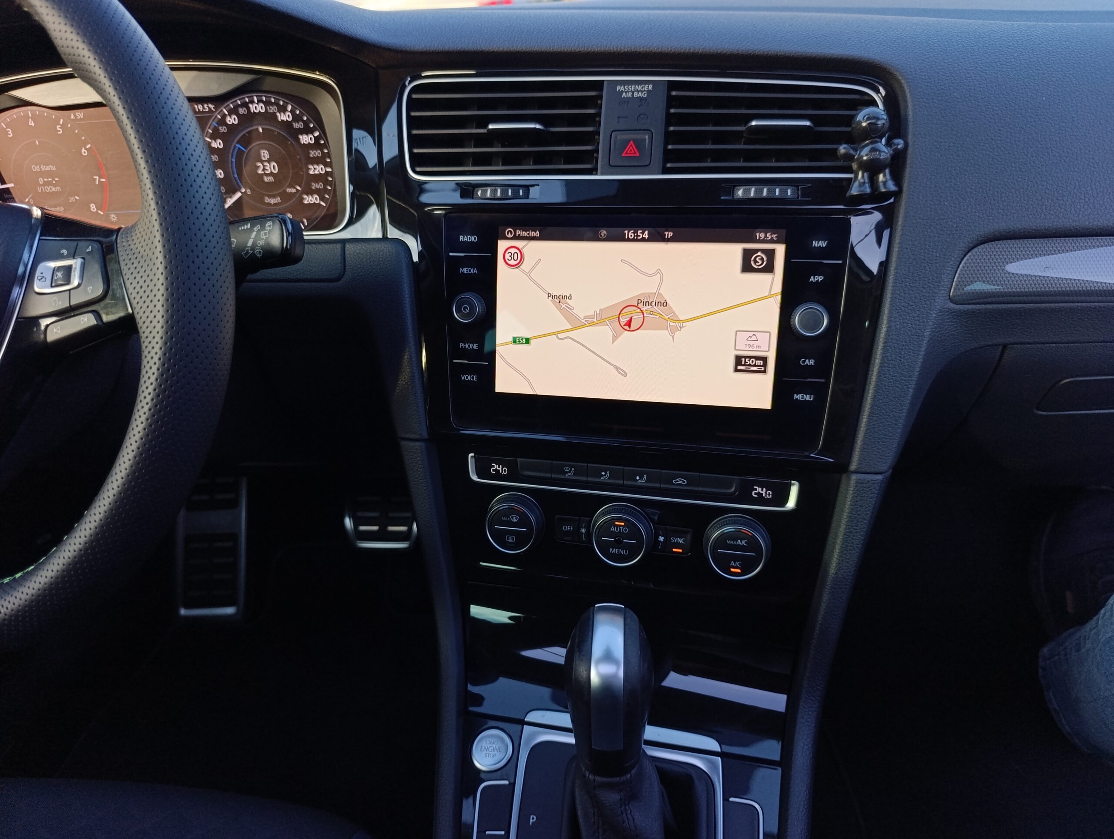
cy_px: 420
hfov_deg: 73.8
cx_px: 557
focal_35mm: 23
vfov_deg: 59.0
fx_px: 741
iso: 80
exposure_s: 1/100
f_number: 1.6
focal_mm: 6.14
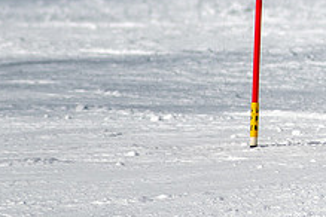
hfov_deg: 1.0
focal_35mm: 2019
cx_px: 558
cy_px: 12
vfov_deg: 0.7
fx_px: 18282
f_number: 2.8
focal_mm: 300
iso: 100
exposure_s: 1/6400
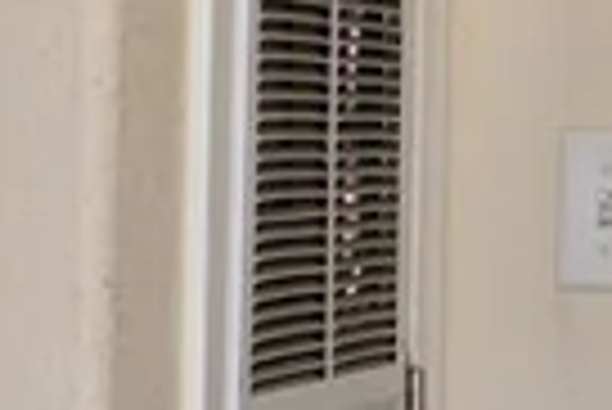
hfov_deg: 8.6
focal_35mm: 238
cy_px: 360
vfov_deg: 5.8
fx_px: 4046
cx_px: 472
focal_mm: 21
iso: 400
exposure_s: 1/80
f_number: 4.5
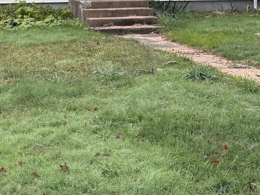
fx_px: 616
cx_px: 112
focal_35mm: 82
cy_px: -54
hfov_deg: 23.8
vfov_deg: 17.0
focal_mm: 6.76
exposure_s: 1/256
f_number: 1.78
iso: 80
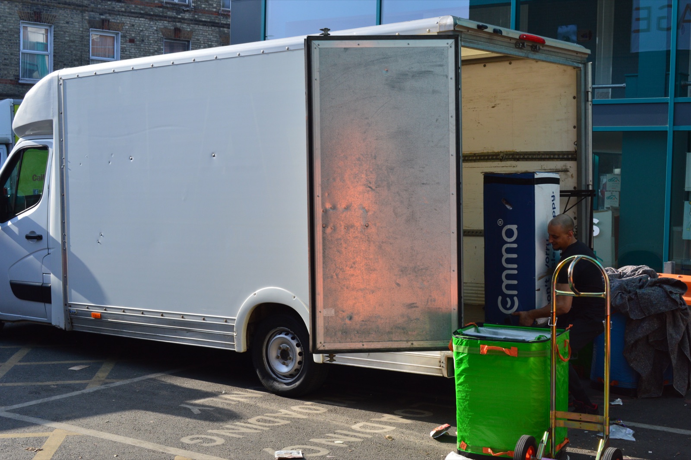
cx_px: 346
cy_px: 230
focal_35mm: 52
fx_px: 1007
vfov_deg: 25.7
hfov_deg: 37.9
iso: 400
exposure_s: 1/250
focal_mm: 35
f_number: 10
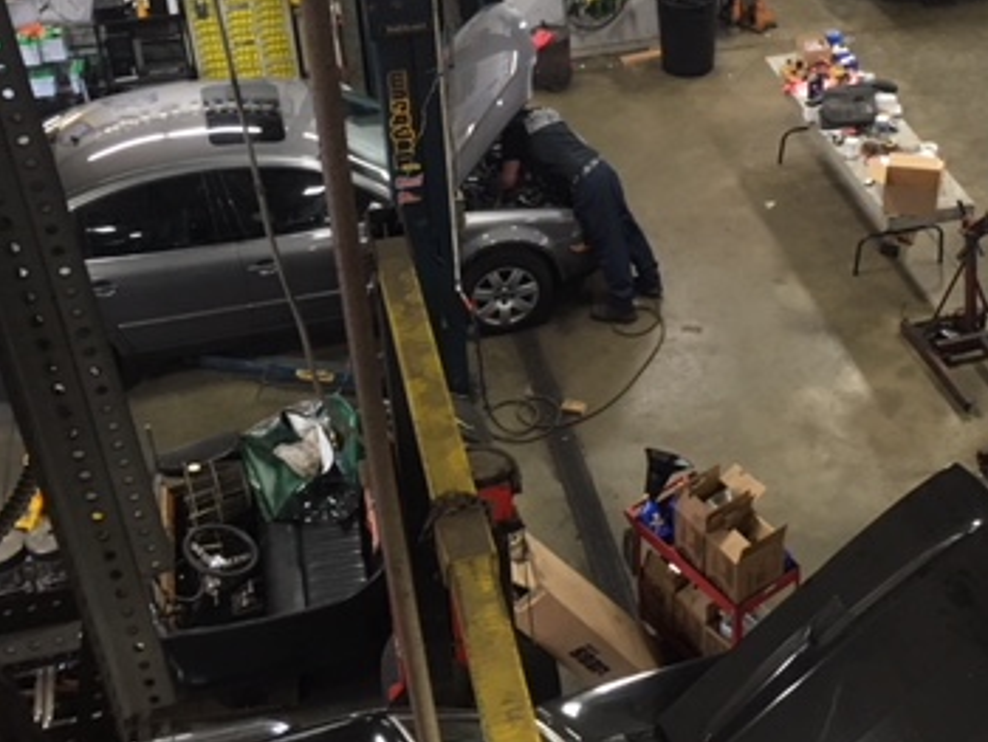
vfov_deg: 27.1
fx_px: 1514
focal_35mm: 53
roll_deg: +0.4
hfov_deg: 35.7
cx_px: 675
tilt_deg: -30.1
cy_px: 164
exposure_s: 1/30
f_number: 2.2
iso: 125
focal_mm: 4.15
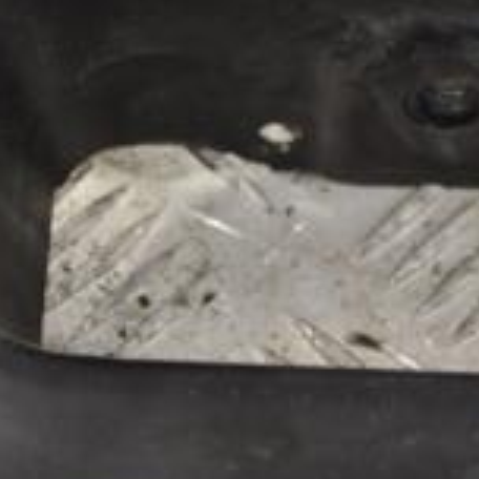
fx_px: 3789
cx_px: 403
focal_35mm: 242
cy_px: 91
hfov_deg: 7.2
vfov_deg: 7.2
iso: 400
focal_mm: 48
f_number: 5.6
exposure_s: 1/60
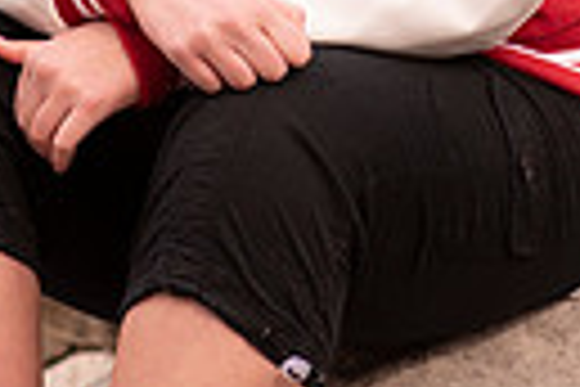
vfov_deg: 3.6
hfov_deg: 5.4
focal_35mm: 381
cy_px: -367
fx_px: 6138
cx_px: 265
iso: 100
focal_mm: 85
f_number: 2.5
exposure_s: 1/1000
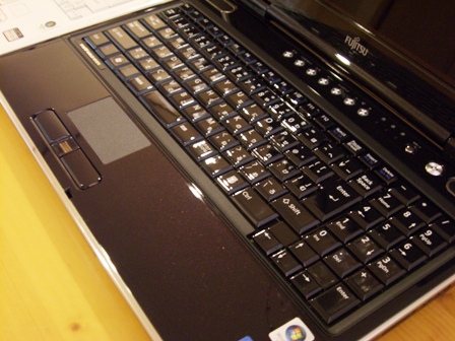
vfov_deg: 30.9
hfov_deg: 40.4
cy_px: 170
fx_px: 618
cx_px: 228
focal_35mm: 47
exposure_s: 1/2
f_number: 3
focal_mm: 7.6
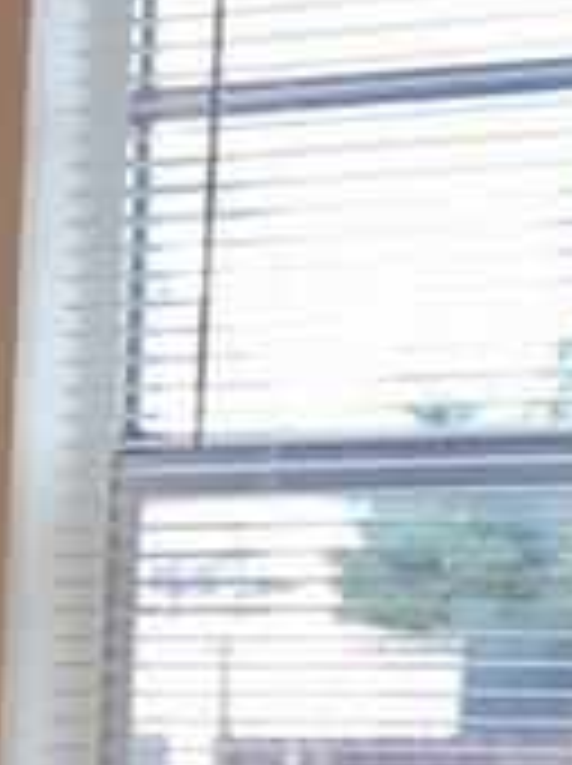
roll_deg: -0.8
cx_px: -874
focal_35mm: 205
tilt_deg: -6.8
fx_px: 4528
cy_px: 1206
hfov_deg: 6.8
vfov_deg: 9.4
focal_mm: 4.15
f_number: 2.2
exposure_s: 1/30
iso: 50
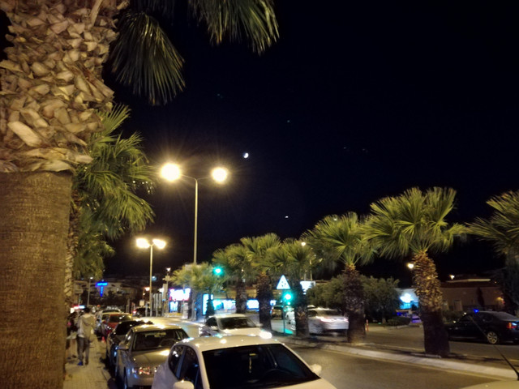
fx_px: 405
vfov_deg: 51.4
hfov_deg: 65.3
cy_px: 194
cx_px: 260
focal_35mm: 27
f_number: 2
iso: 1250
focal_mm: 3.79
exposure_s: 1/12.5
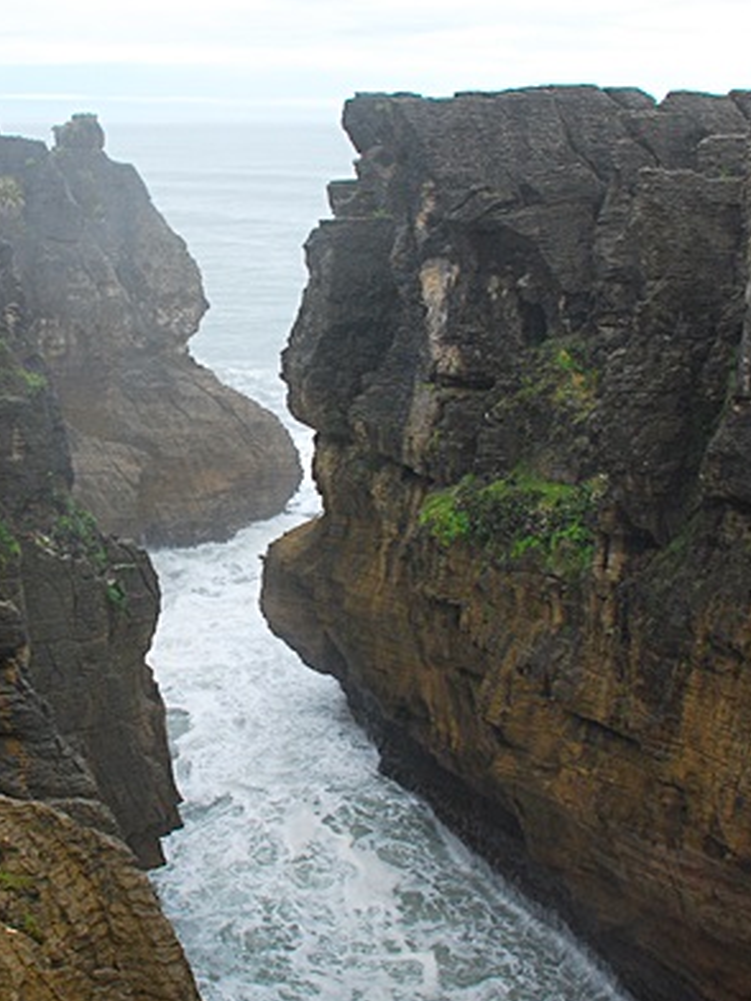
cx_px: 148
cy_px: 500
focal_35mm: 53
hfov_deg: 27.0
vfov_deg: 36.2
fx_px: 1533
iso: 400
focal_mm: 18
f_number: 5.6
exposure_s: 1/125
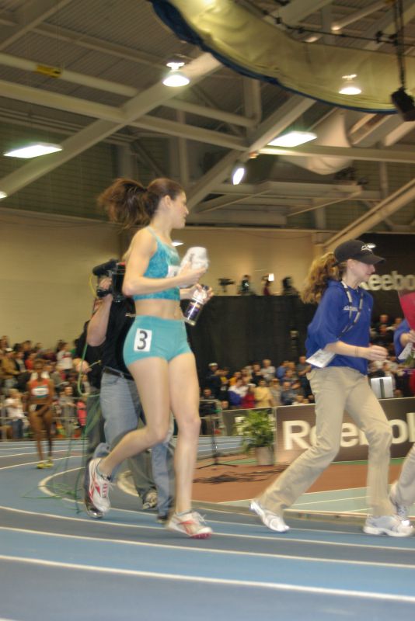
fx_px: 1166
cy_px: 310
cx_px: 208
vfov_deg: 29.9
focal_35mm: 68
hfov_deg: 20.2
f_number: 5.6
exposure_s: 1/60
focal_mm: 45
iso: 800
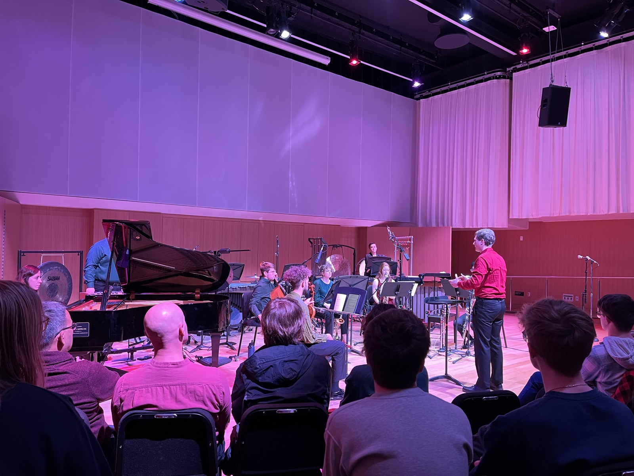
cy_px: 238
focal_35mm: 26
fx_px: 476
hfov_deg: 67.3
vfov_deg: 53.1
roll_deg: -1.8
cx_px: 317
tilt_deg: +0.9
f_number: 1.6
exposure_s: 1/60
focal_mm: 5.1
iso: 200
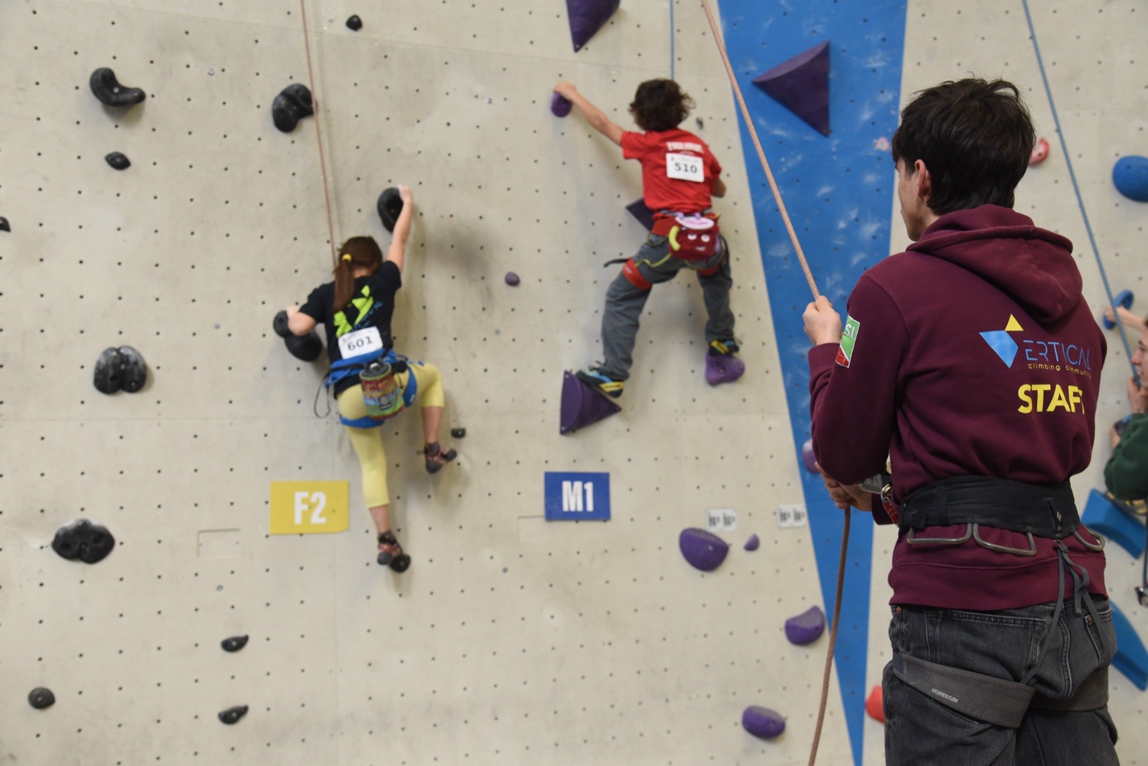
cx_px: 574
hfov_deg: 48.4
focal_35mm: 40
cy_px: 383
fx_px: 1276
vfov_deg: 33.4
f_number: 6.3
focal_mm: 40
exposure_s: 1/160
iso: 1000
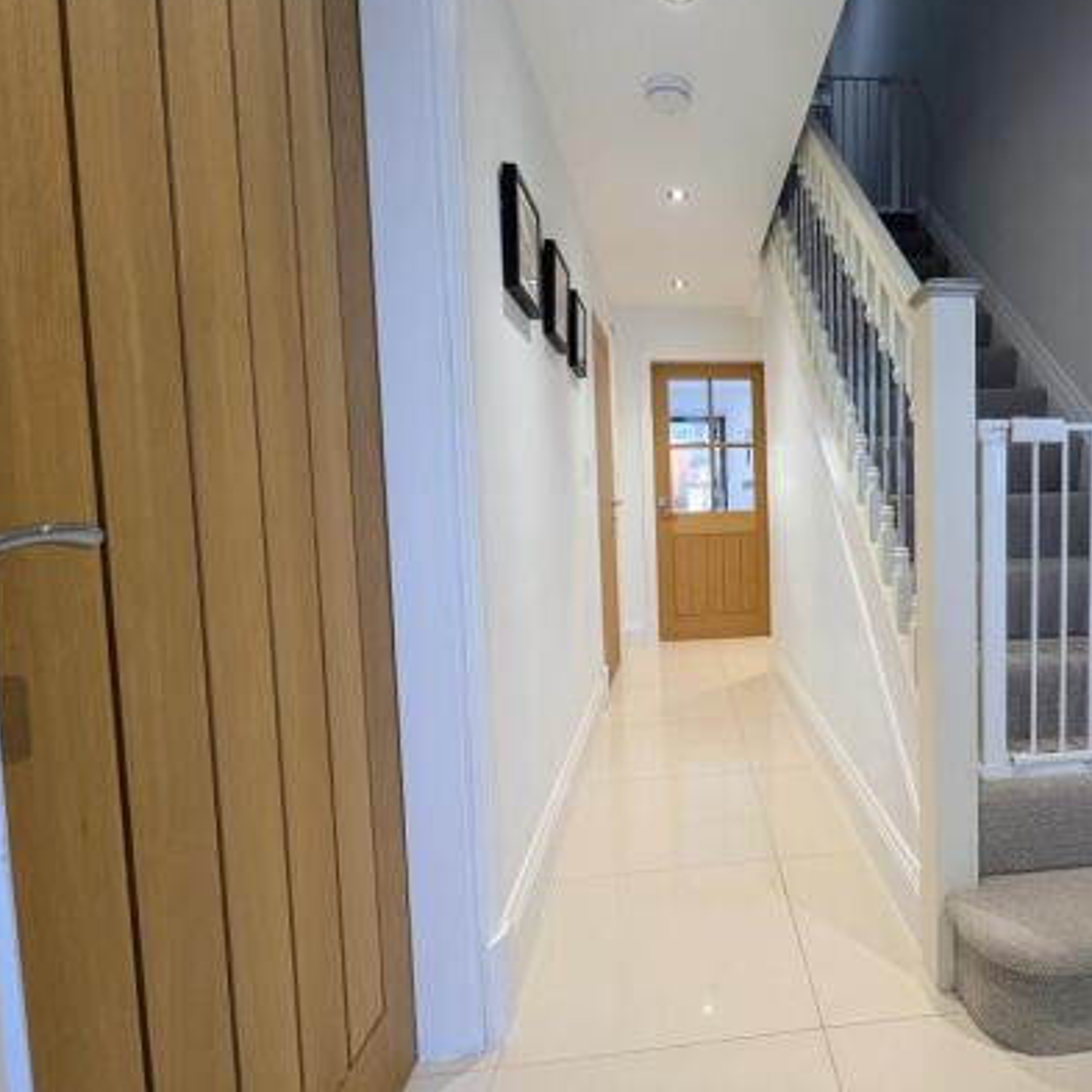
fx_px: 607
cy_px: 524
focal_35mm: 17
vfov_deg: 83.9
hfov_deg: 80.4
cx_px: 750
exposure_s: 1/50
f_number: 2.2
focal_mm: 1.95
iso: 91
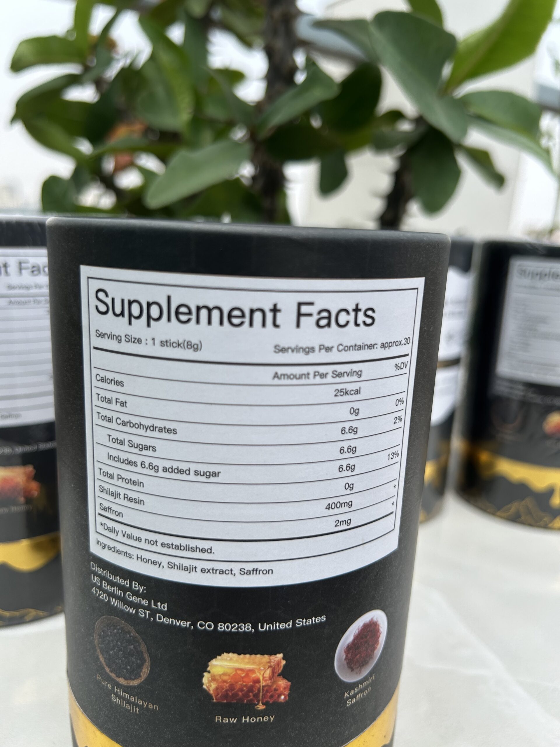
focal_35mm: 26
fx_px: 561
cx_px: 280
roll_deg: -4.6
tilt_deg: -14.2
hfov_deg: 53.1
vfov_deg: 67.3
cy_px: 374
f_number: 1.5
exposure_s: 1/1597
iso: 50
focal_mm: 5.7
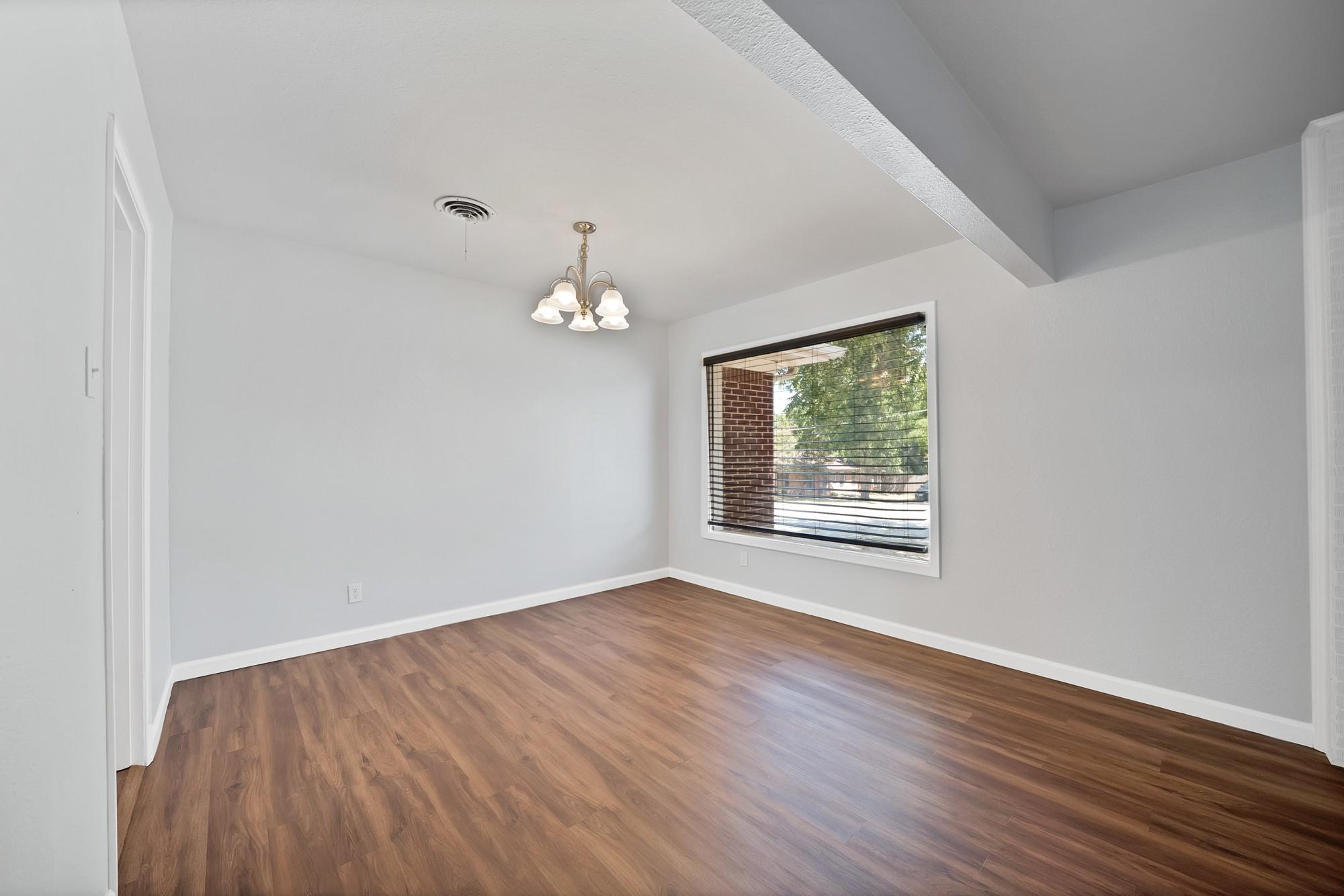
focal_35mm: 12
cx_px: 672
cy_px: 448
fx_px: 448
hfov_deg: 112.6
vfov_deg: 90.0
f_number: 9
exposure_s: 1/4
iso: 640
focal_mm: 12
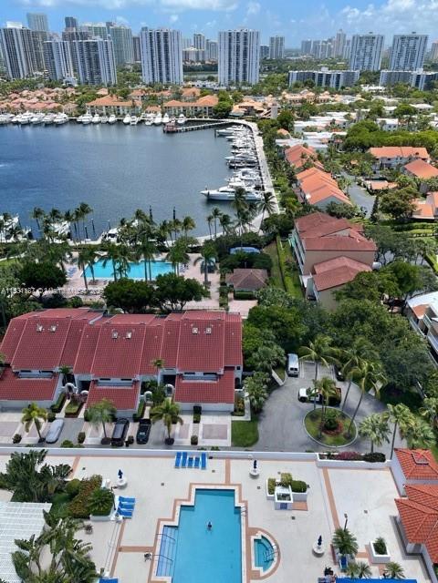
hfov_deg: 53.1
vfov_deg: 67.3
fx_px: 439
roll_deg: -0.3
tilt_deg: -29.0
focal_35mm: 26
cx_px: 219
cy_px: 292
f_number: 1.6
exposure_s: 1/1225
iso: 32
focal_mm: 5.1
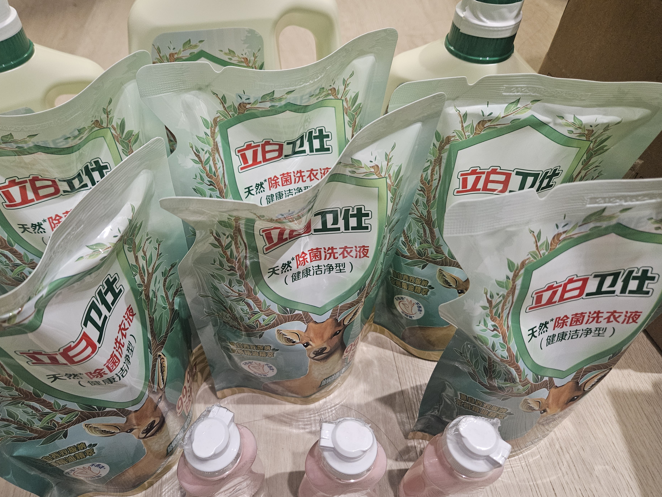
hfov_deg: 69.3
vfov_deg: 54.9
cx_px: 306
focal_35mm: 25
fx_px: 478
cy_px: 240
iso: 640
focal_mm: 5.4
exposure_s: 1/50
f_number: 1.8
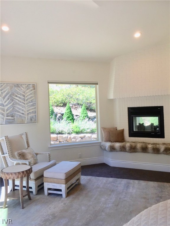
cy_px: 113
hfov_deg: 48.2
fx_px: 190
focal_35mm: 29
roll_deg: +1.0
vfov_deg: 61.7
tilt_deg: -0.5
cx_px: 85
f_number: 2.2
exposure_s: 1/120
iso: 32
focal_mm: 4.15
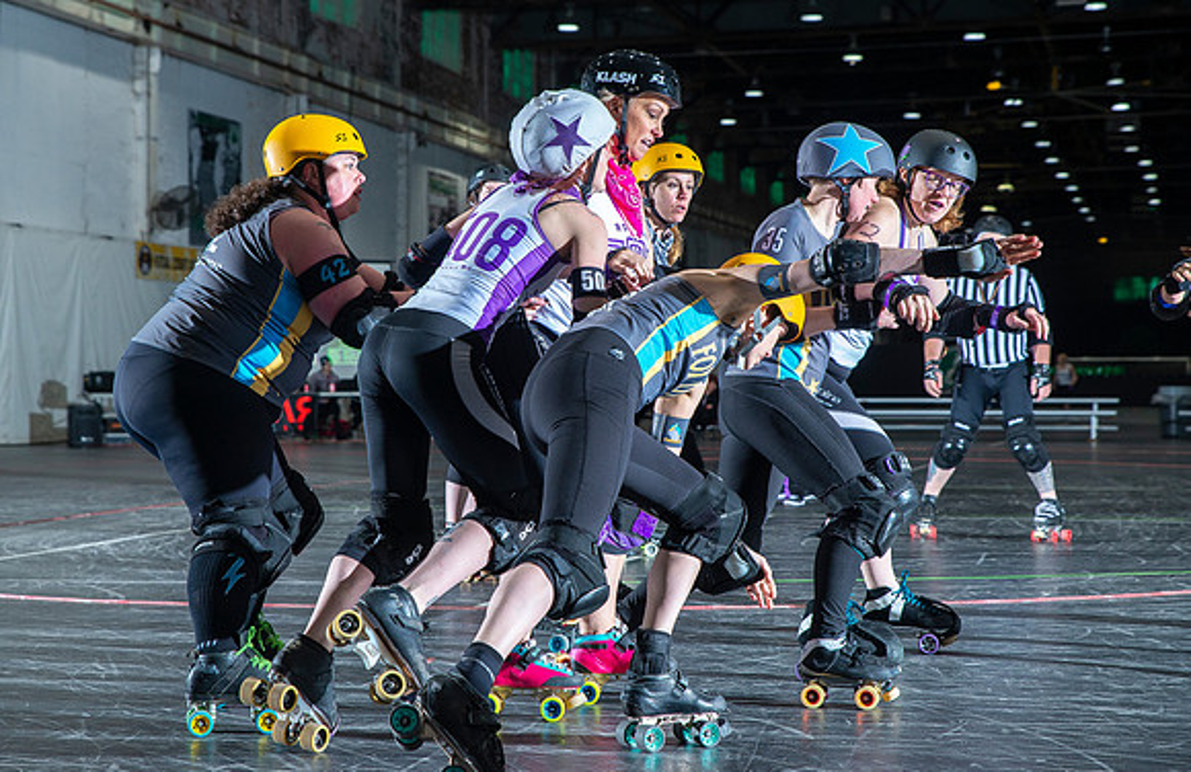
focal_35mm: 76
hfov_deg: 27.0
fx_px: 2477
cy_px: 347
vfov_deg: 17.7
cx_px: 554
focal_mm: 70
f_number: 7.1
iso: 800
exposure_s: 1/160
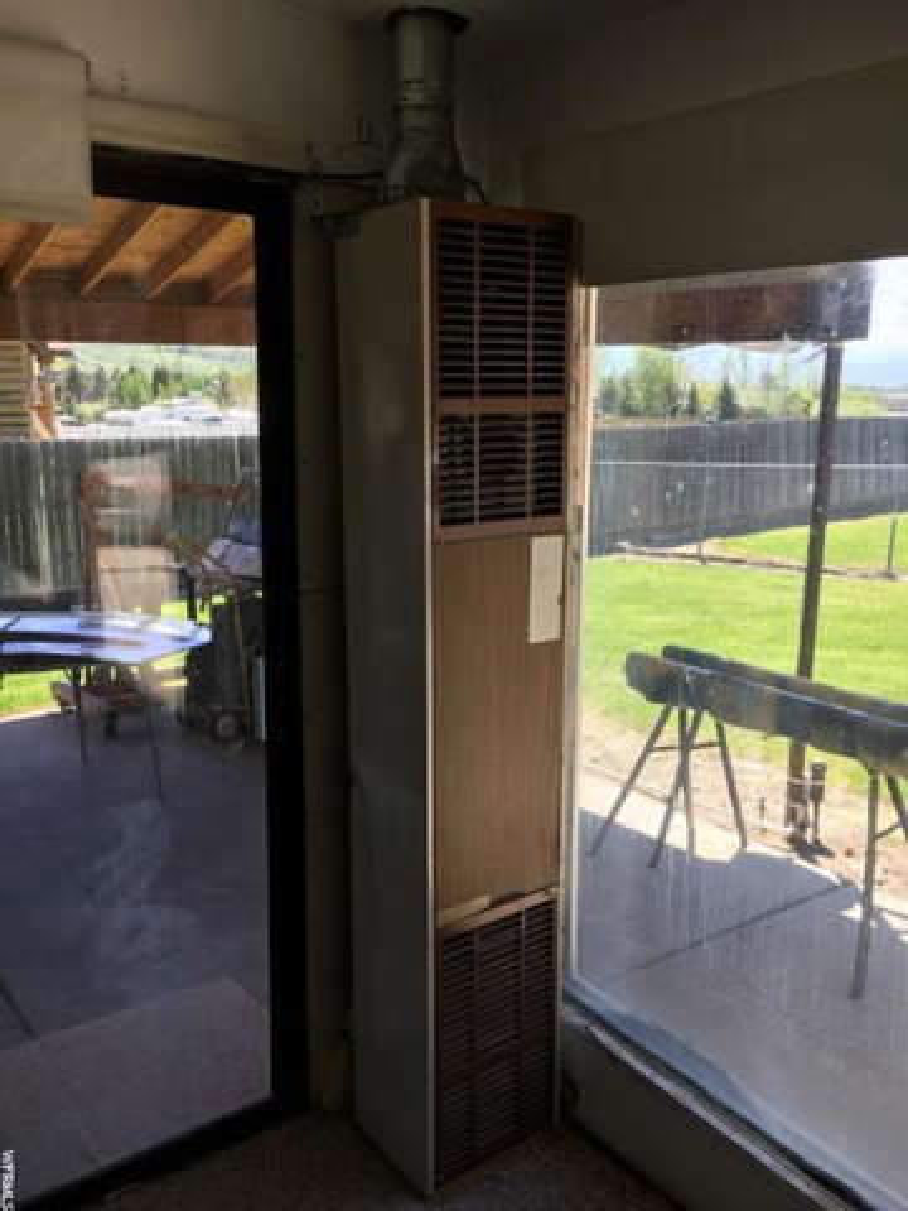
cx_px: 454
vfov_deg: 61.7
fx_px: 1014
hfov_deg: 48.2
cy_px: 606
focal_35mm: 29
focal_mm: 4.15
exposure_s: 1/231
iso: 25
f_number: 2.2
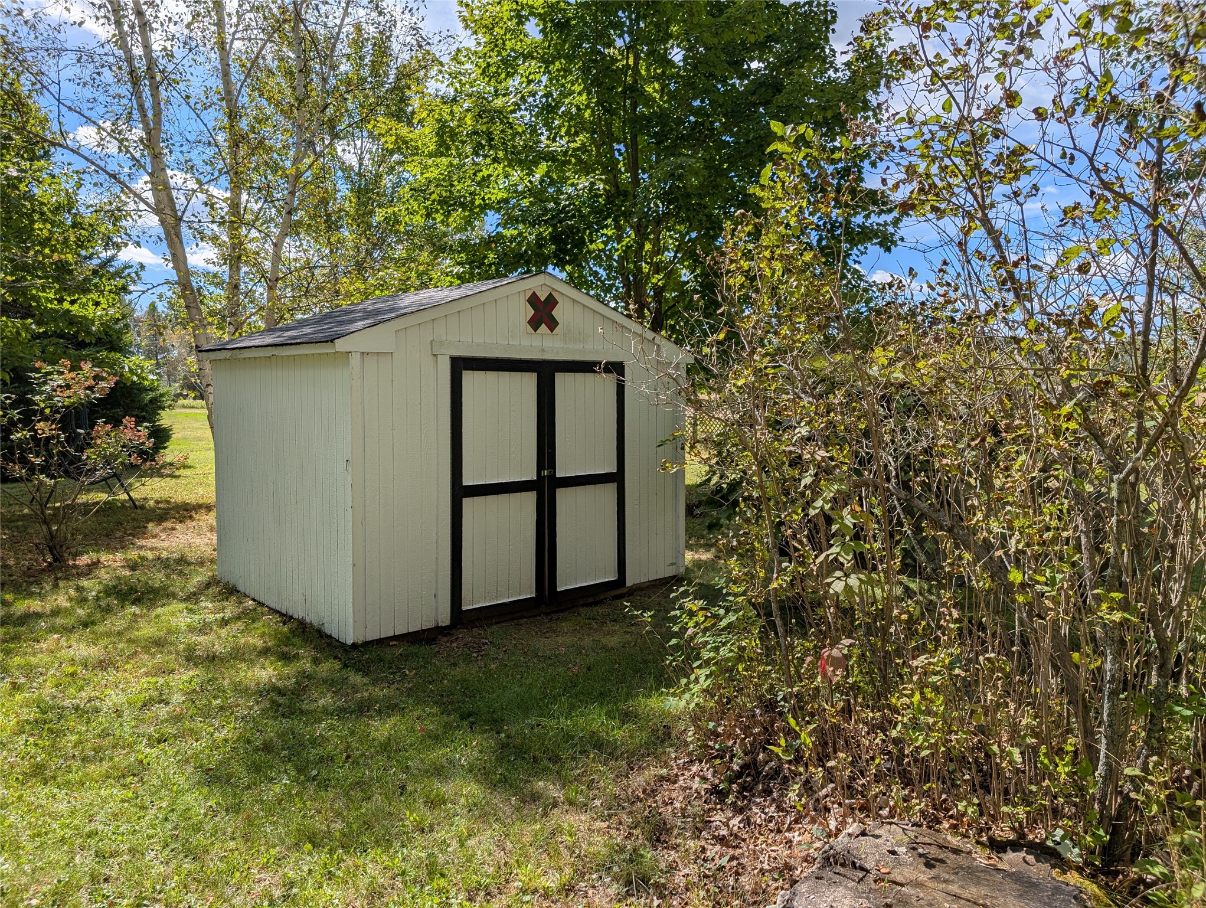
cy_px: 454
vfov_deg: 56.9
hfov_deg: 71.5
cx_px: 603
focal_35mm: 24
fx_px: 837
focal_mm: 6.9
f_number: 1.68
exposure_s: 1/1126
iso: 18
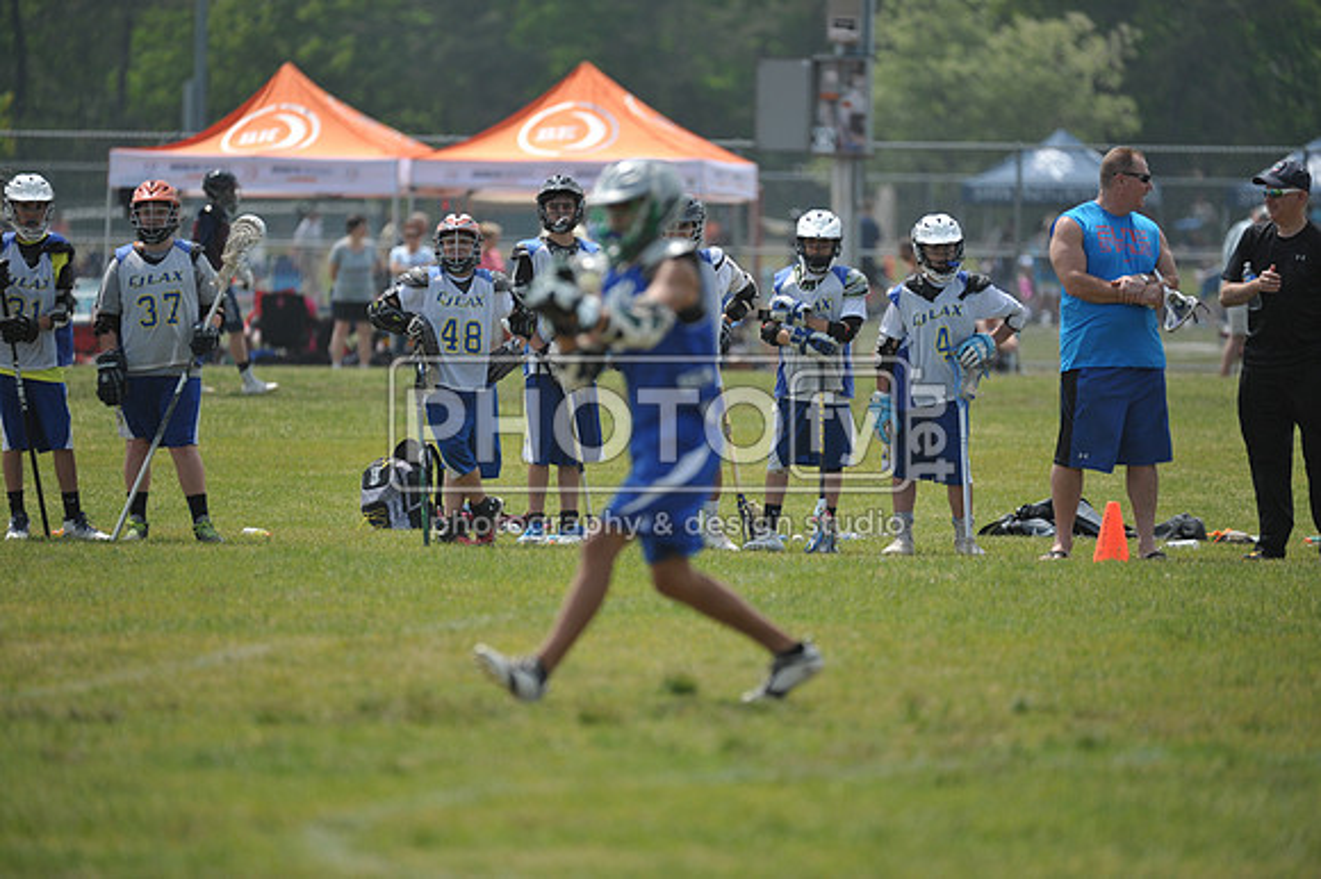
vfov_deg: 4.0
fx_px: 12469
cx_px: 660
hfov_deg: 6.1
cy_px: 440
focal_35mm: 340
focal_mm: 340
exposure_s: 1/3200
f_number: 4
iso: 640
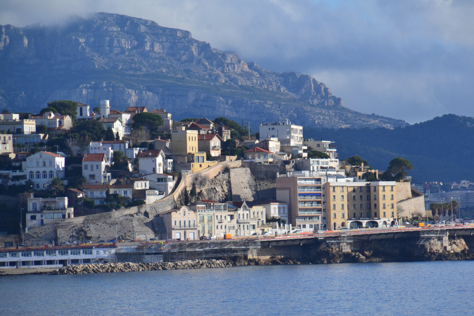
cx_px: 237
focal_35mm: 360
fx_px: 4740
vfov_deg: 3.8
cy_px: 158
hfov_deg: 5.7
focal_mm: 240
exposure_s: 1/500
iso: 250
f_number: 11
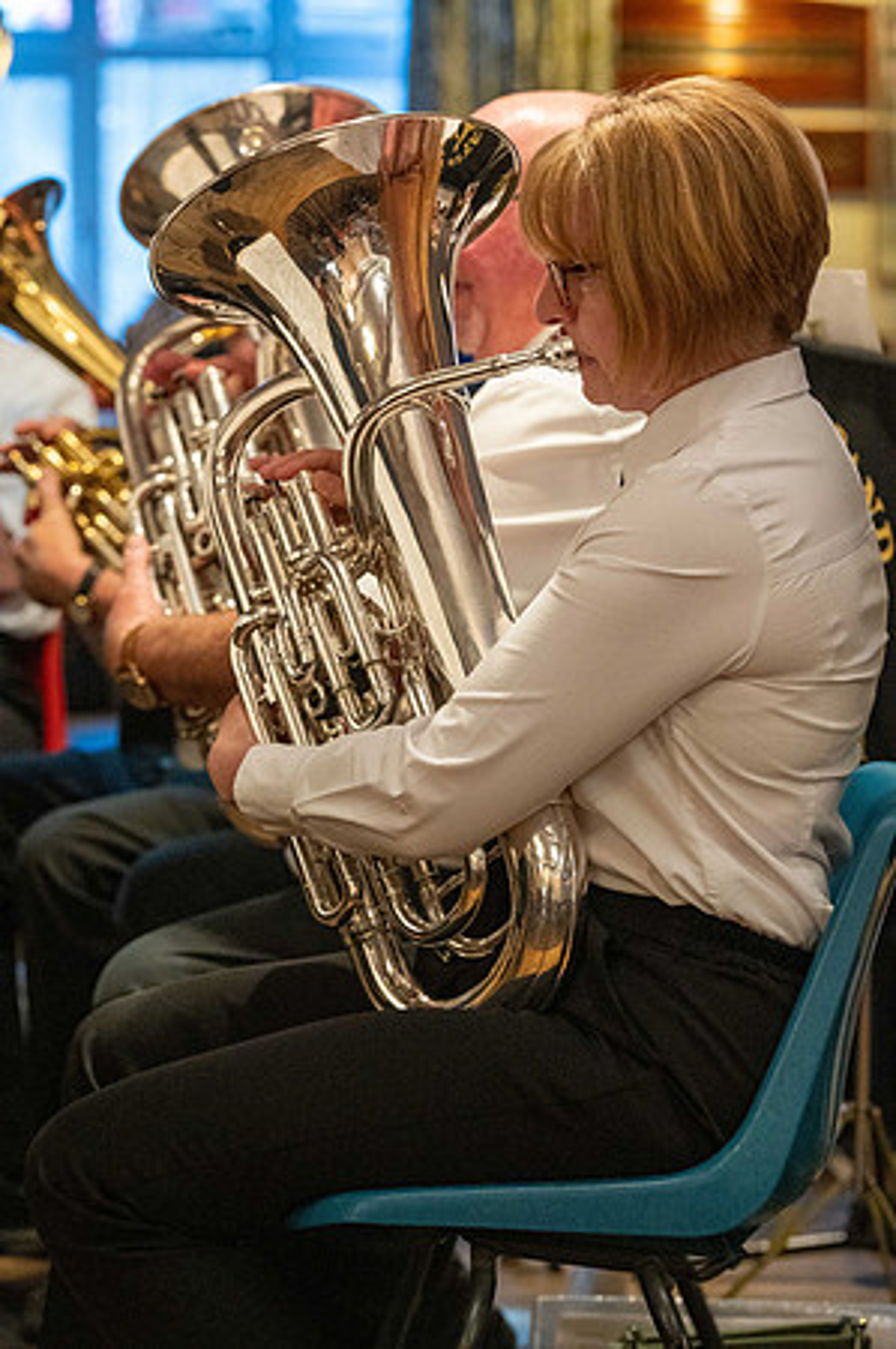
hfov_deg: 12.4
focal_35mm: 110
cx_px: 448
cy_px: 674
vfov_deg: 18.6
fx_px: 4116
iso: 12800
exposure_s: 1/250
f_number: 5
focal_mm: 110
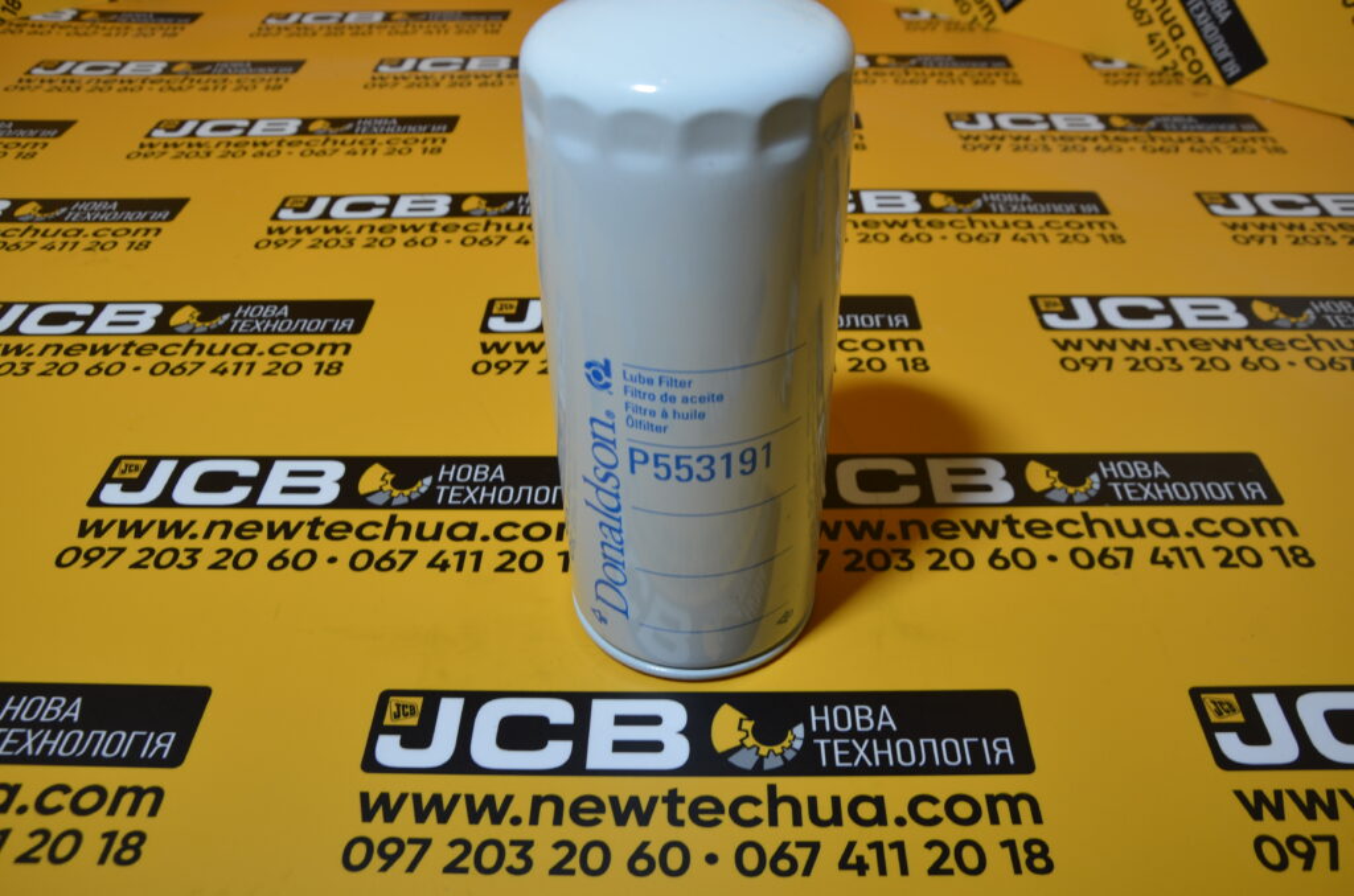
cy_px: 448
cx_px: 677
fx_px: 1182
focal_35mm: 32
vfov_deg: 41.5
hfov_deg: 59.6
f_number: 5.6
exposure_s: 1/60
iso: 200
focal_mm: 21
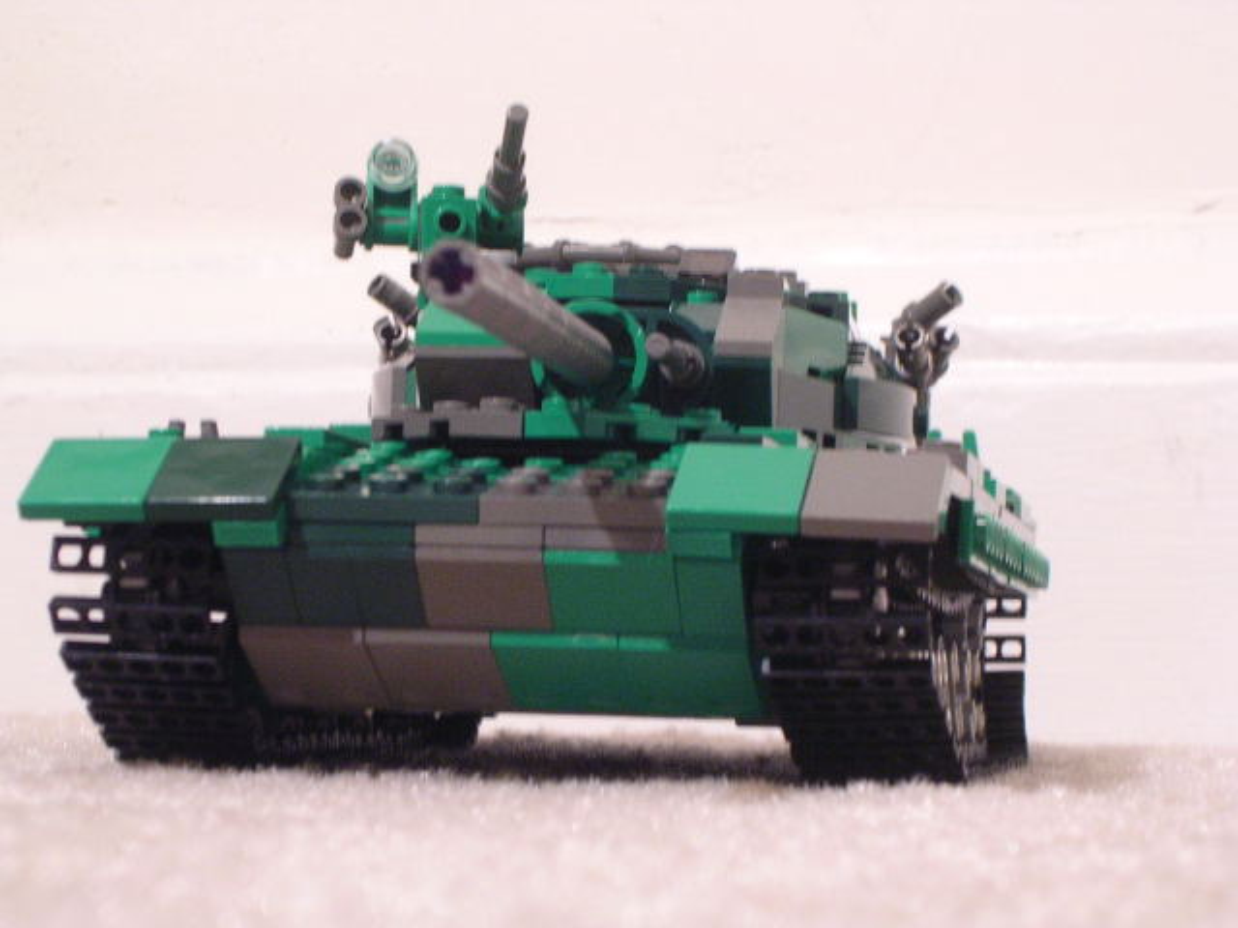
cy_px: 464
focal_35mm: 110
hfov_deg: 17.9
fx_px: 3934
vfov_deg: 13.5
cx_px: 619
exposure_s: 1/1.8
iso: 400
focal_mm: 16.7
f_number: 4.8
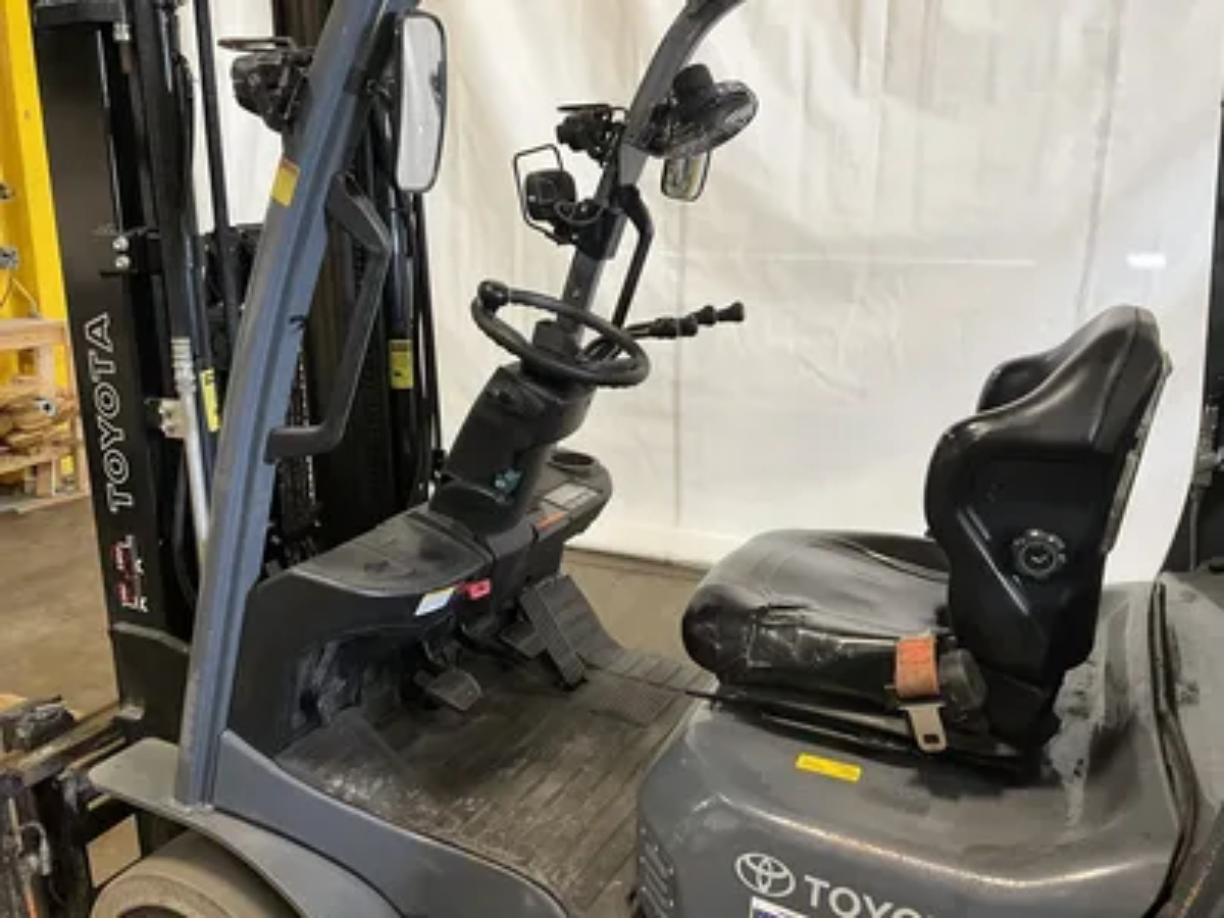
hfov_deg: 61.7
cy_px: 459
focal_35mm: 29
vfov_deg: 48.2
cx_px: 612
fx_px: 1025
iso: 125
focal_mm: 3
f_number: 1.8
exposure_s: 1/60
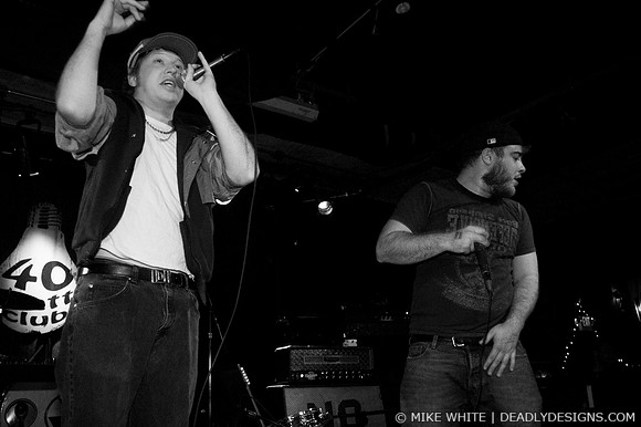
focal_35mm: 30
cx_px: 320
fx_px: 534
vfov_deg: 43.6
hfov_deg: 62.0
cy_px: 214
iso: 800
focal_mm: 20
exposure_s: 1/60
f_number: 3.2
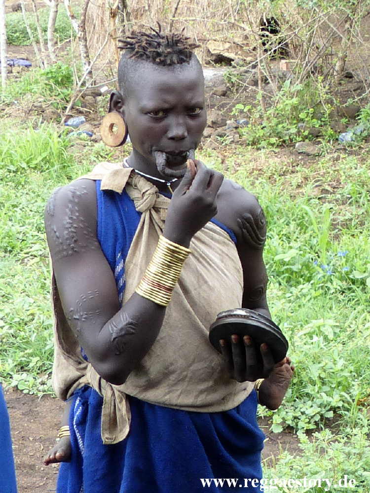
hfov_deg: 54.9
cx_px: 185
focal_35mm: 25
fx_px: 356
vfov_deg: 69.4
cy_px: 246
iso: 100
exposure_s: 1/100
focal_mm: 4.5
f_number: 3.5
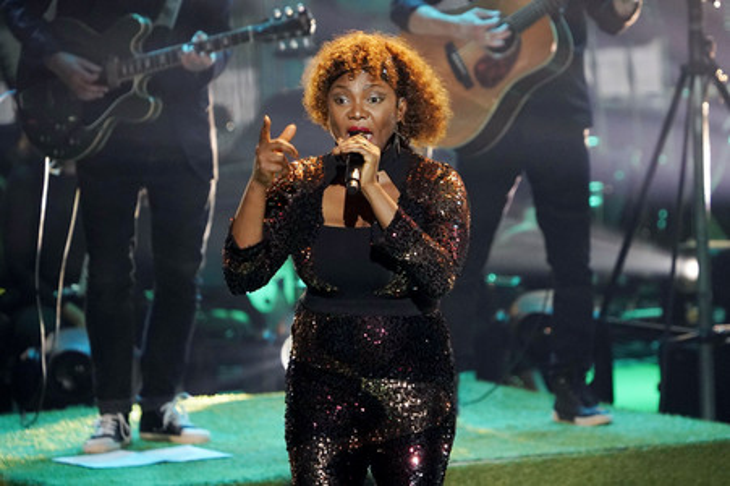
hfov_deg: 4.9
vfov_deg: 3.3
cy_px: 243
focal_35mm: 419
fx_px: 8490
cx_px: 365
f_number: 6.3
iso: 5000
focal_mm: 419
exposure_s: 1/160
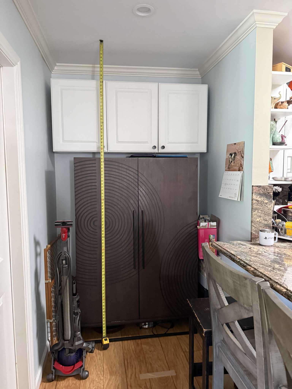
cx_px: 146
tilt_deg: -4.7
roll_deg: -1.0
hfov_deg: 56.8
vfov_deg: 71.6
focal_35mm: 24
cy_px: 194
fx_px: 270
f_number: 1.78
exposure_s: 1/56
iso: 800
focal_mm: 6.76
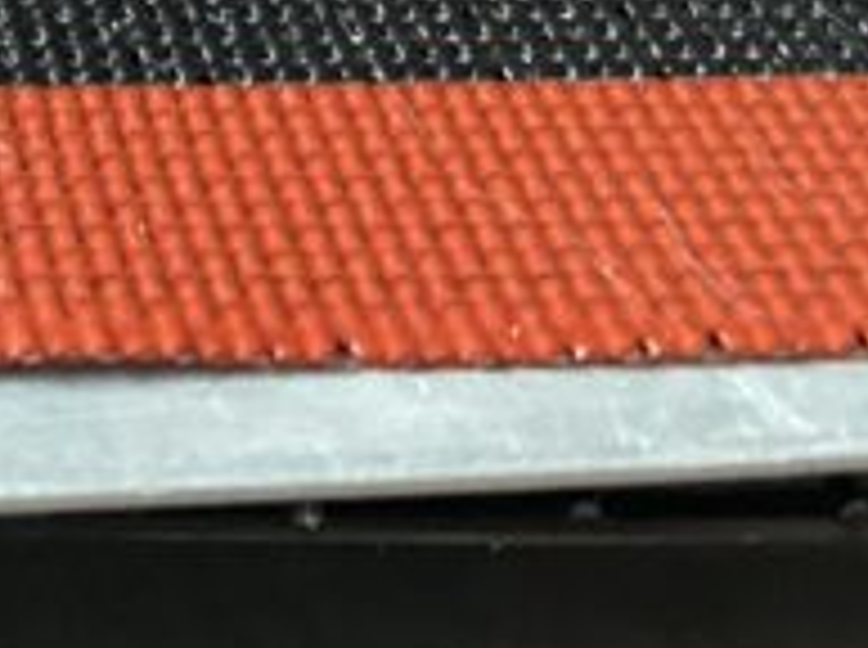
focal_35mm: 90
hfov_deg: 20.1
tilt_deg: -30.2
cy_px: -432
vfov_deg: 14.8
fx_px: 2253
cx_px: -245
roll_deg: -2.5
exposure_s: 1/48
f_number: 1.8
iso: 500
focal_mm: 4.25
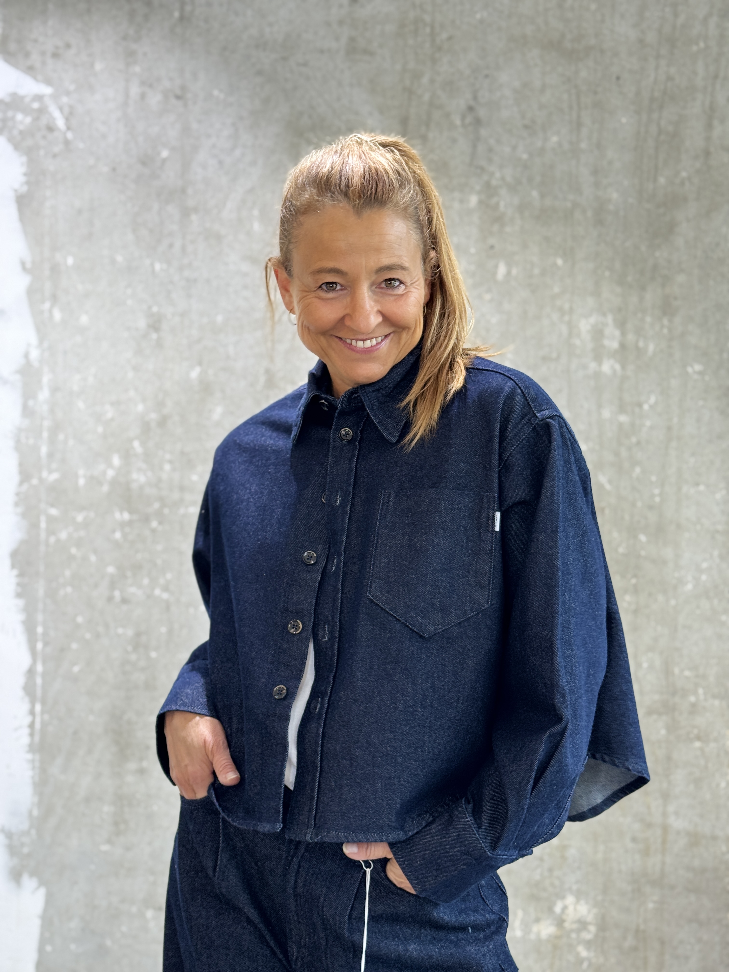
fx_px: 1348
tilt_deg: -1.6
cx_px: 364
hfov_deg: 30.3
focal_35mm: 48
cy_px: 486
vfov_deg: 39.7
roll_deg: +0.0
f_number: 1.78
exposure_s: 1/50
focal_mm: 6.76
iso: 64
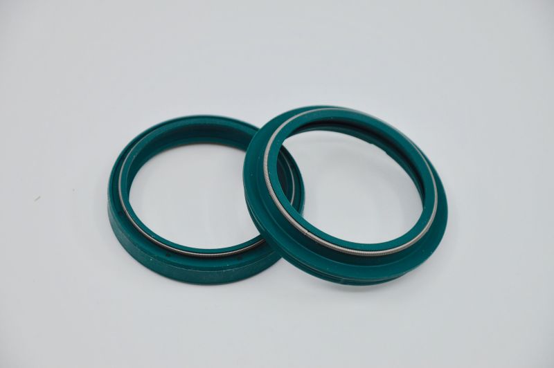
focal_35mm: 158
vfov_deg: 8.7
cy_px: 184
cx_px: 277
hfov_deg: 13.1
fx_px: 2422
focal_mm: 105
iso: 100
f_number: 7.1
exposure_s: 1/200
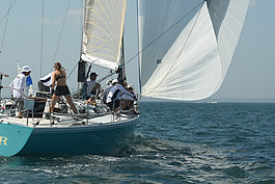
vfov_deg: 9.0
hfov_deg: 13.4
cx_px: 98
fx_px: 1169
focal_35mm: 153
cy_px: 41
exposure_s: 1/1000
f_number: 8
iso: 320
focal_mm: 70
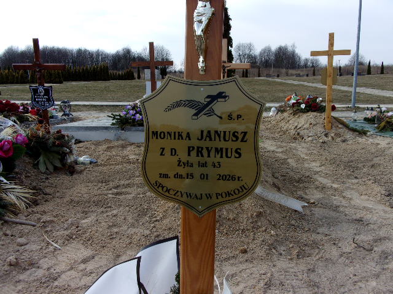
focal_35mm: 28
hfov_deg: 63.4
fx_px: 318
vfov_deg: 49.7
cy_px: 147
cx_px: 196
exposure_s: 1/70
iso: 80
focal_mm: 5.1
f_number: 10.8
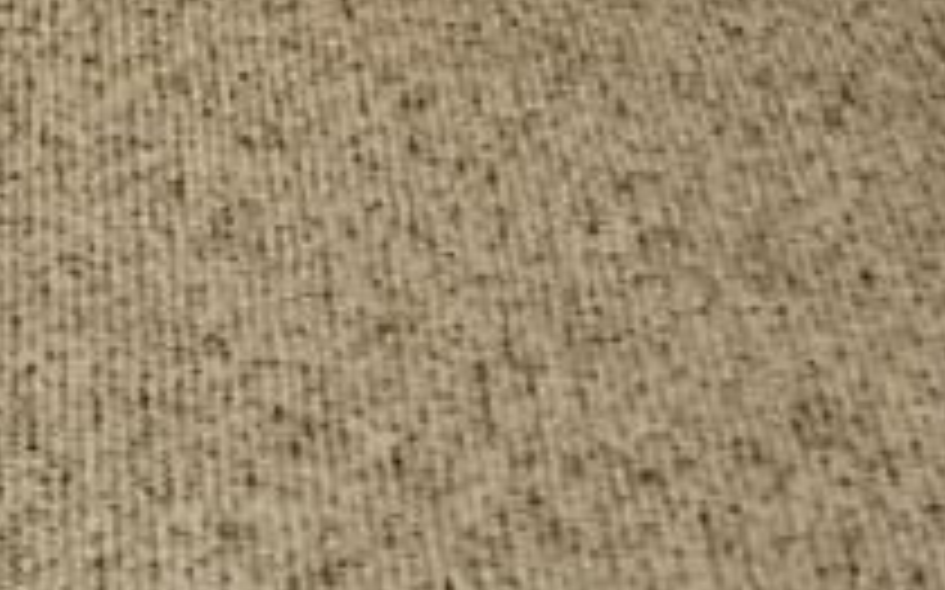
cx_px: -1714
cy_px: -1775
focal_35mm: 232
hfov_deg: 8.0
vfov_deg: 5.0
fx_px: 5972
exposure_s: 1/120
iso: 250
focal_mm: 6.3
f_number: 1.7
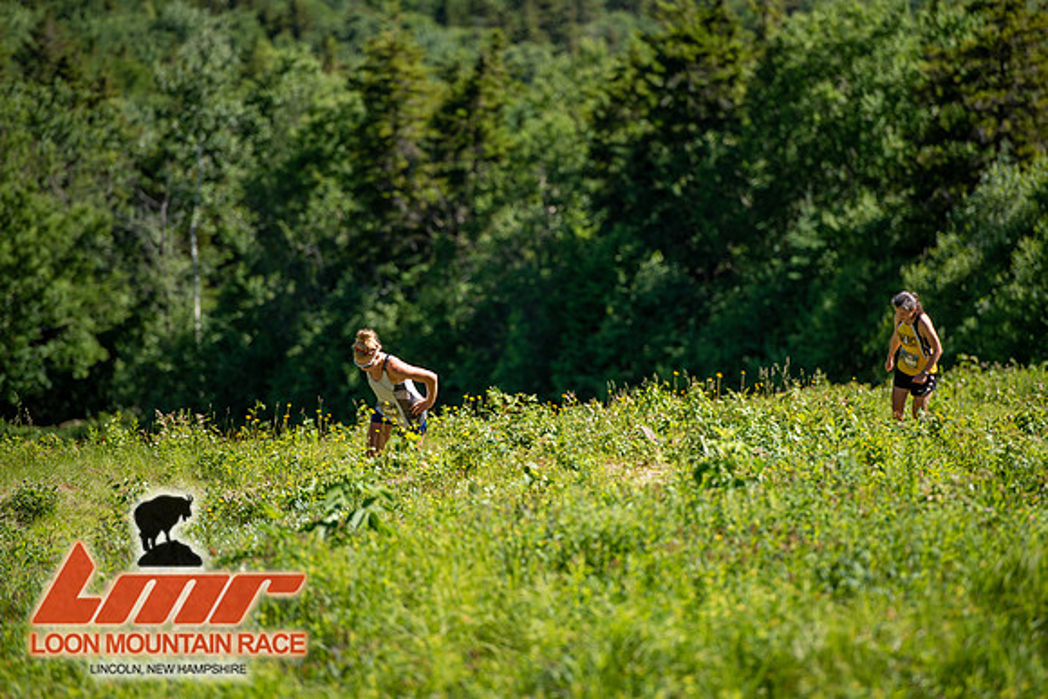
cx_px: 524
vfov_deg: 6.9
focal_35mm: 200
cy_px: 350
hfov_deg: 10.3
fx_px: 5823
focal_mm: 200
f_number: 3.5
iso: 100
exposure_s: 1/1000
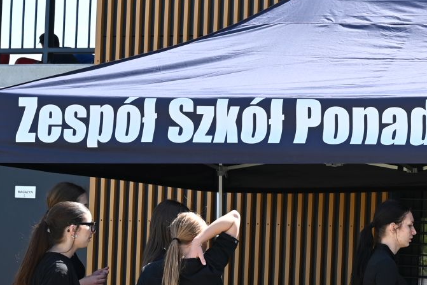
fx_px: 1590
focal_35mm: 134
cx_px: 530
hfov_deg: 14.7
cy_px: 267
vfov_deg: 10.2
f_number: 5.6
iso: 180
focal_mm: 40
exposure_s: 1/250
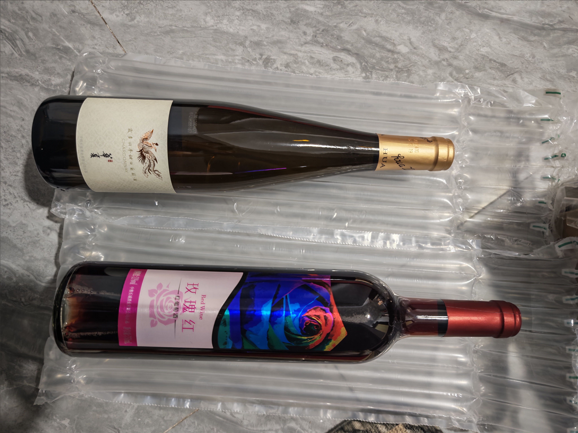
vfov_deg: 58.9
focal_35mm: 23
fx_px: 384
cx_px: 289
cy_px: 216
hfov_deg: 73.9
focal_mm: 6.55
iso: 800
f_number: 1.6
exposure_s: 1/25
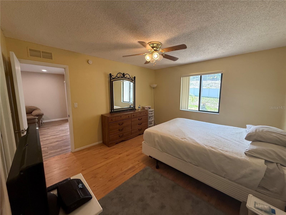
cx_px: 143
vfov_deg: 85.7
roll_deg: -0.4
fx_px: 116
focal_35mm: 14
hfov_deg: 102.1
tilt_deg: -7.9
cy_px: 108
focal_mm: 2.22
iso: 160
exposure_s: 1/120
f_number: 2.2
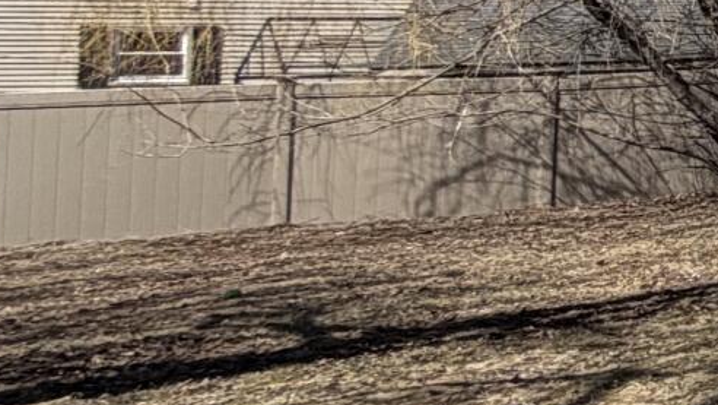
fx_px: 1771
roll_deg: -1.1
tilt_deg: +0.4
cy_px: -57
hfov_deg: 13.2
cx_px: 1913
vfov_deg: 12.8
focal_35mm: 93
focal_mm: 2.22
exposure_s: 1/914
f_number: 2.2
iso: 20
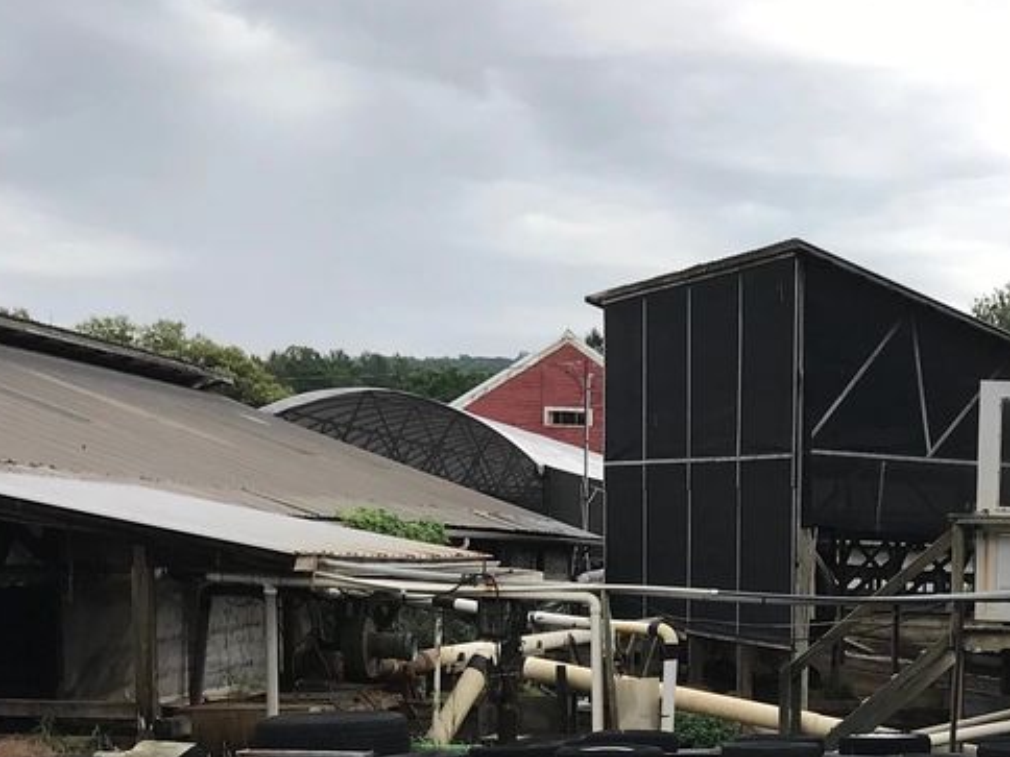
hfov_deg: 24.7
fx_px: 2159
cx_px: 1075
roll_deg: -2.1
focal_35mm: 74
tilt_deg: -7.9
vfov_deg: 18.8
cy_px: 924
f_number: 1.8
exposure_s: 1/292
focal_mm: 3.99
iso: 20
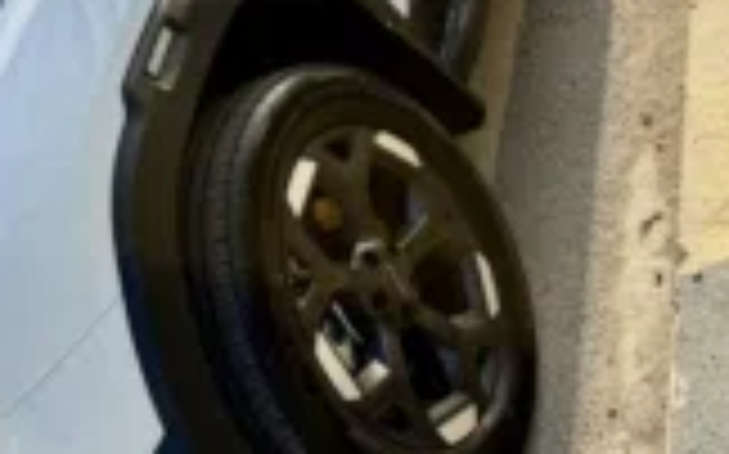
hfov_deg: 31.1
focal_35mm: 63
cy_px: 22
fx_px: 1251
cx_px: 81
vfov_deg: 20.1
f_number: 1.78
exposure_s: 1/2525
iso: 100
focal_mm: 6.76
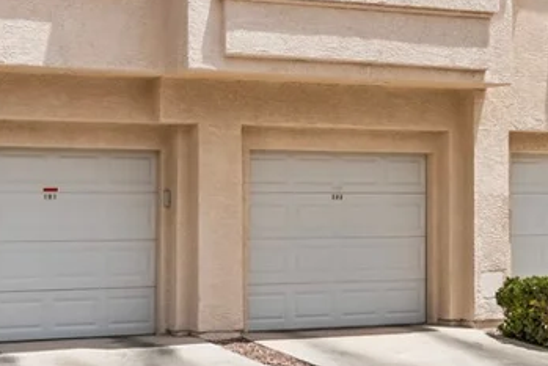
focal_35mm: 88
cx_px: 523
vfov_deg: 15.5
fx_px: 1340
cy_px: 145
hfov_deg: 22.4
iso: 400
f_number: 8
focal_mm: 20
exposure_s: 1/8000
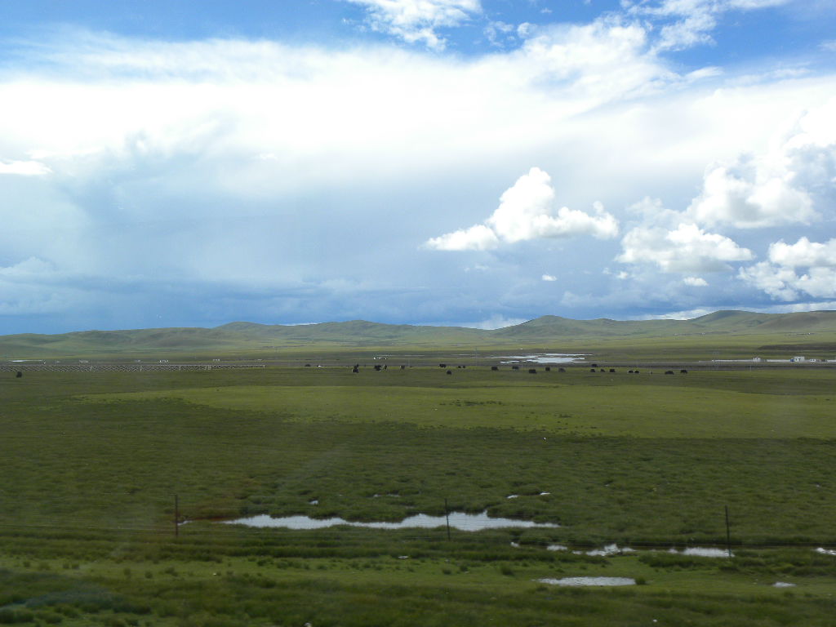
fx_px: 1256
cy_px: 314
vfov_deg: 28.0
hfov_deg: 36.8
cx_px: 418
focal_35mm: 52
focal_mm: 9.2
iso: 64
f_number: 5.6
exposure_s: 1/308
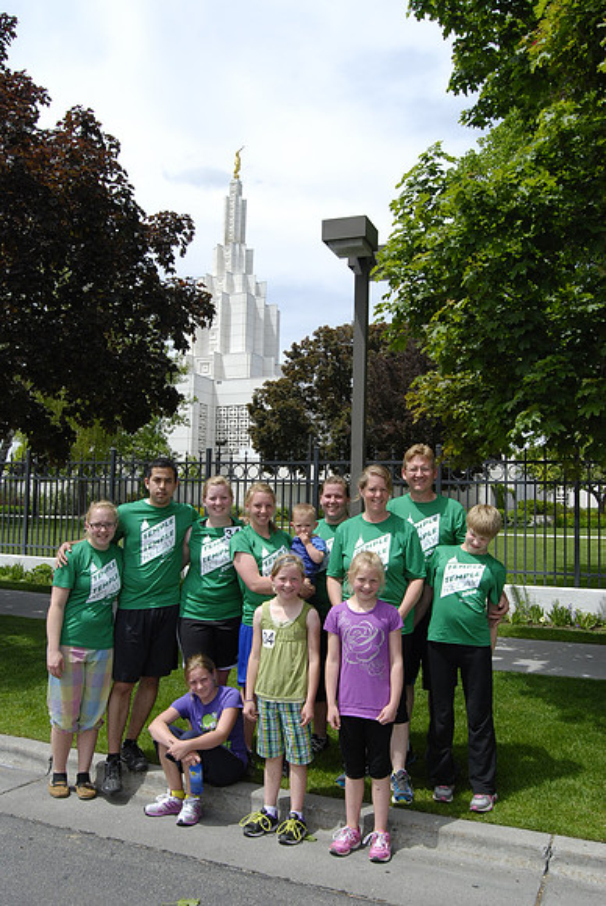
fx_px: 756
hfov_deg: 43.7
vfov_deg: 61.9
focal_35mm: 30
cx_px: 303
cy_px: 453
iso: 400
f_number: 10
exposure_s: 1/500
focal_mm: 20
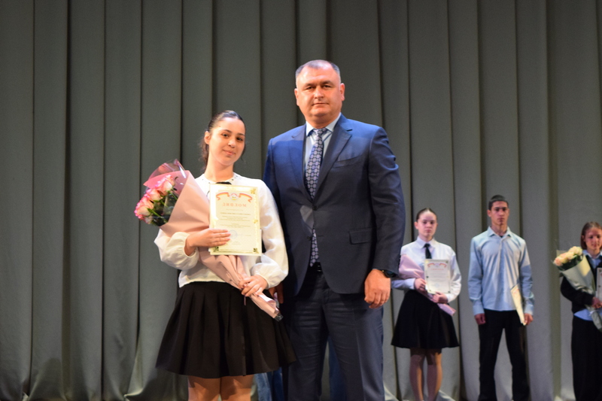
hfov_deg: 24.6
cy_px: 200
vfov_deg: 16.5
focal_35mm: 82
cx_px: 301
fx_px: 1379
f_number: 5.6
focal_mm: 55
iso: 1400
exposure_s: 1/60
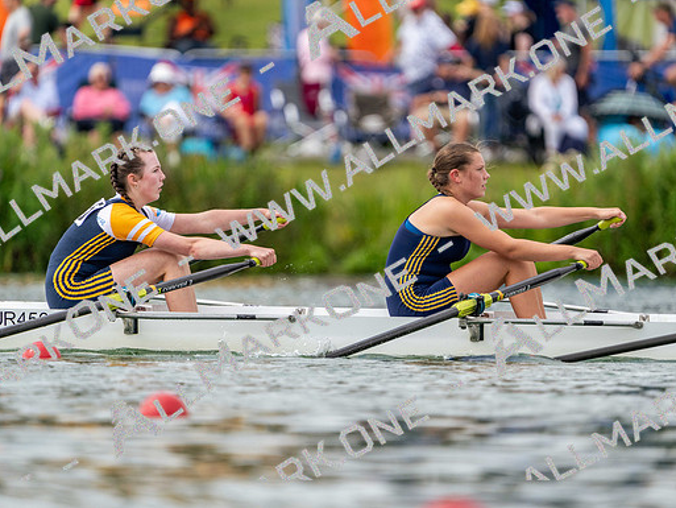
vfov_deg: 2.3
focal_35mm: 652
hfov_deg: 3.0
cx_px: 378
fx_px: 12736
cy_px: 254
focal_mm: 600
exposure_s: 1/1600
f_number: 6.3
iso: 500
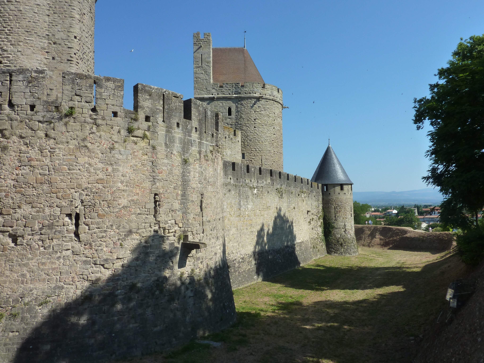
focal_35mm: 25
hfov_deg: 69.4
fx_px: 350
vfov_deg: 54.9
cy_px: 182
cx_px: 242
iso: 125
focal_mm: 4.1
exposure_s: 1/500
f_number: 5
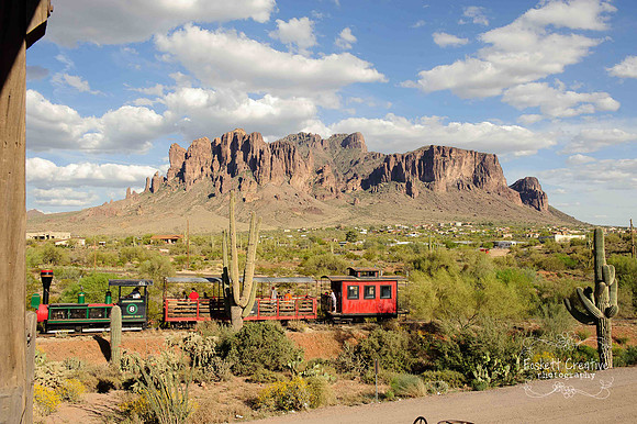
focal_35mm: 32
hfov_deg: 58.7
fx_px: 566
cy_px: 212
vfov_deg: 41.1
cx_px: 318
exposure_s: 1/400
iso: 200
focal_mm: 32
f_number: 10
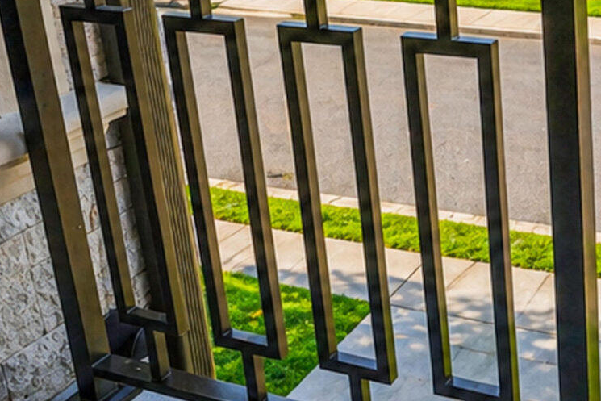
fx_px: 947
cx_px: 569
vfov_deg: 23.1
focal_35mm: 57
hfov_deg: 32.9
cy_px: 12
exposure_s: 1/100
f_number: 7.1
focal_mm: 16.5
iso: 64
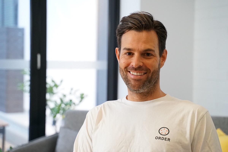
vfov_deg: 18.2
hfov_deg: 27.0
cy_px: 76
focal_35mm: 75
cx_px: 114
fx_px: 475
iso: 6400
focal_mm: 75
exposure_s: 1/160
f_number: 4
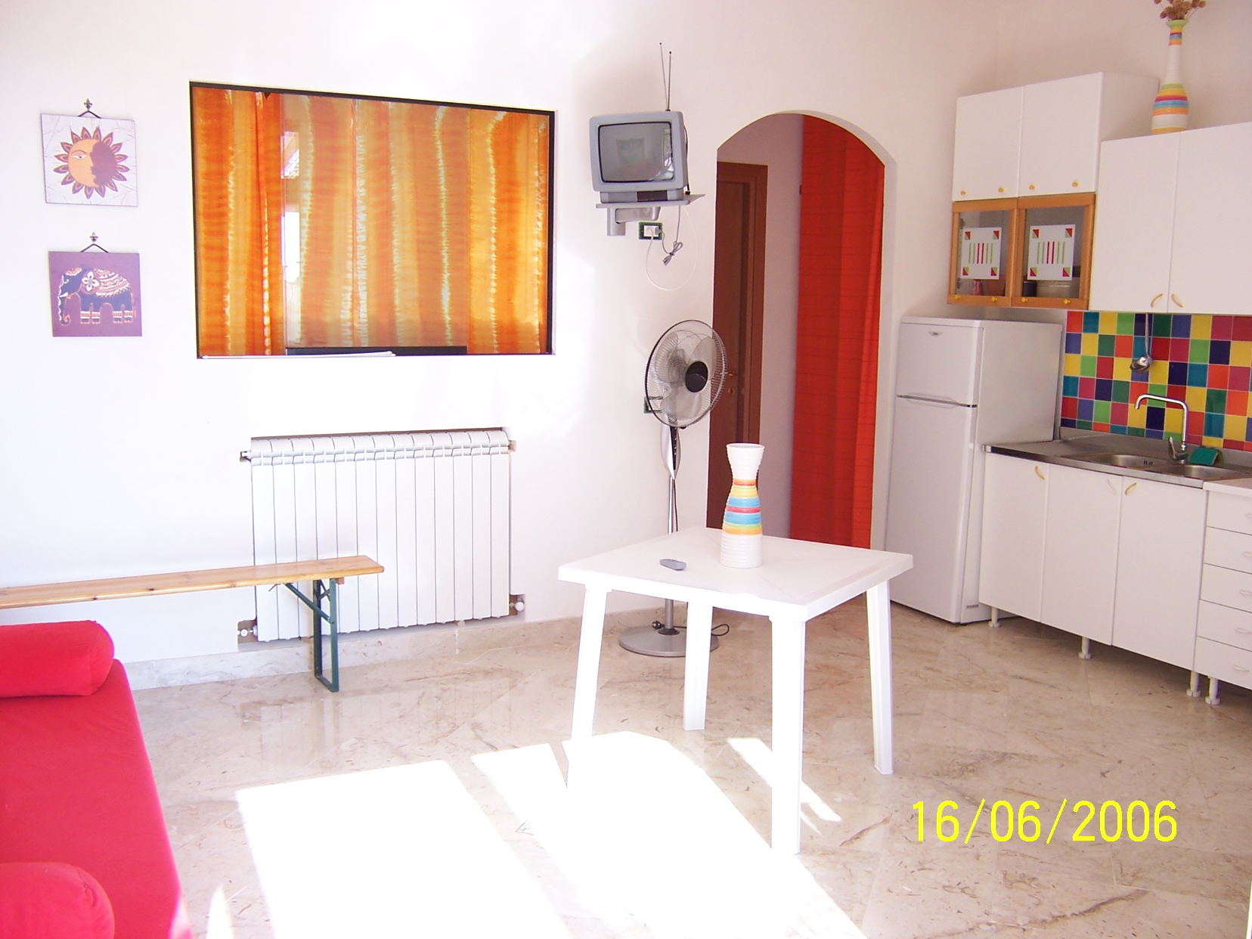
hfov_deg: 55.4
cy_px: 470
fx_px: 1194
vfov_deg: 42.9
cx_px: 626
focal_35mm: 33
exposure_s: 1/60
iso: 80
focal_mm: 5.5
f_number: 2.8
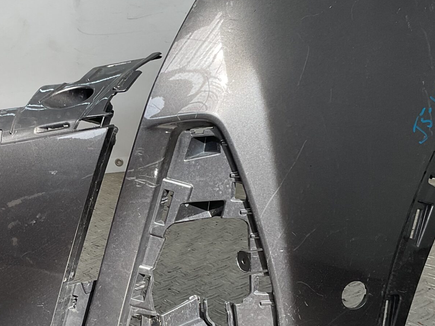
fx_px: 779
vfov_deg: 23.6
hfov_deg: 30.6
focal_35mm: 62
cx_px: 101
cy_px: 199
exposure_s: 1/279
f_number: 1.8
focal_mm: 3
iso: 16
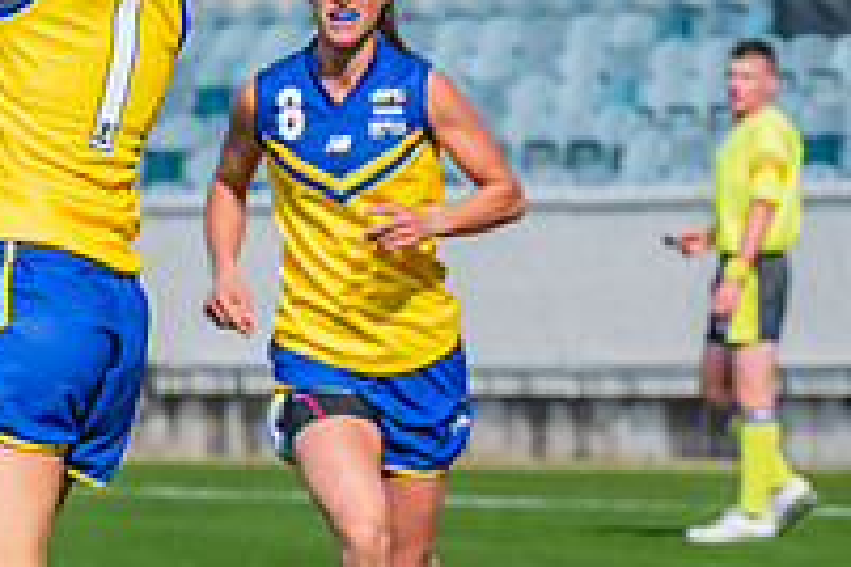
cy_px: 192
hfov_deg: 3.0
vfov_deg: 2.0
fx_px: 16002
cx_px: -165
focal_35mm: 677
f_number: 9
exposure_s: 1/1250
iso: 800
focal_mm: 210
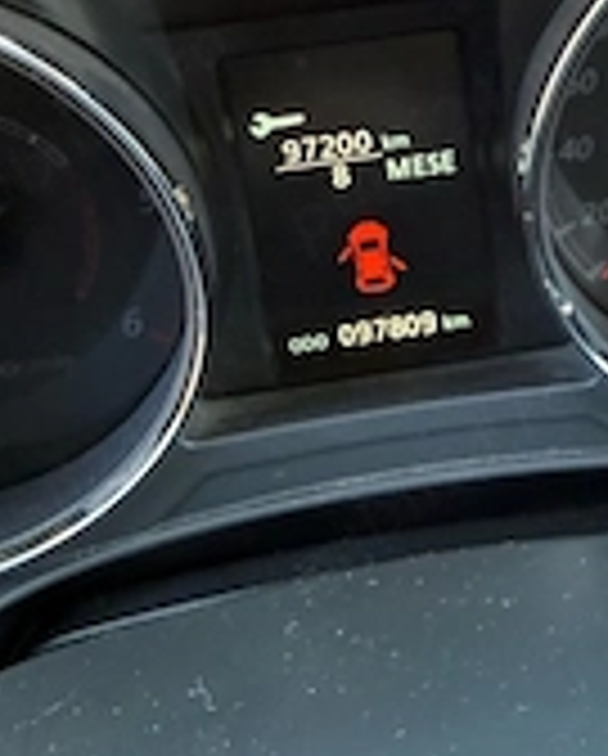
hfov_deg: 25.6
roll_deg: +6.0
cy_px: 540
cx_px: 522
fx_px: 1301
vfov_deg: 32.0
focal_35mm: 58
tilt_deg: -38.2
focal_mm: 2.22
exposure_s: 1/72
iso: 320
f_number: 2.2
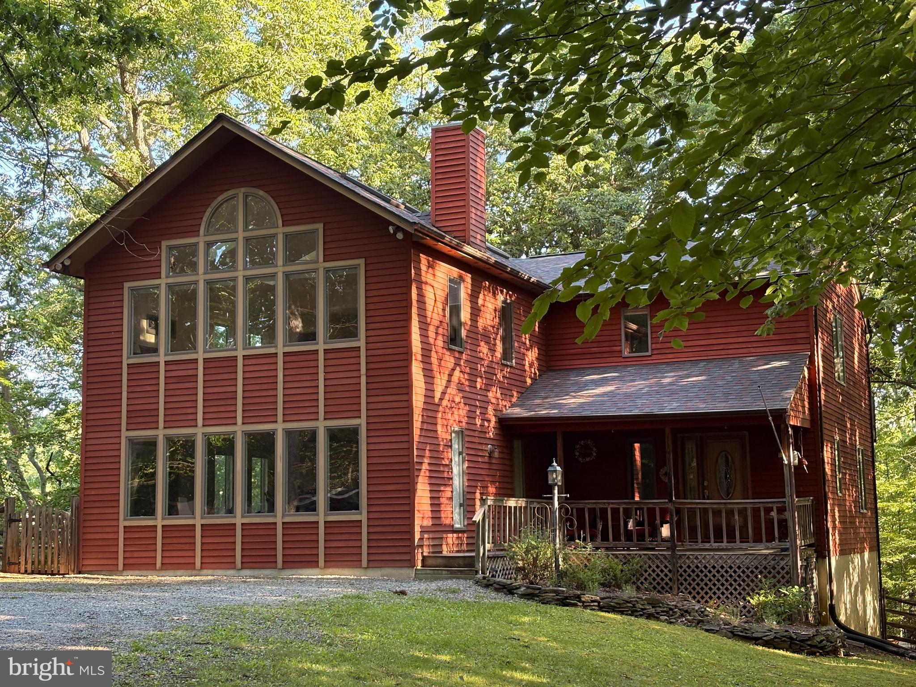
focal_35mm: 52
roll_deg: +0.9
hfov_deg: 36.8
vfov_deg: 28.0
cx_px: 458
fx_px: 1376
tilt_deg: +7.5
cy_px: 344
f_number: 1.6
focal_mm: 5.96
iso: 100
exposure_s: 1/89
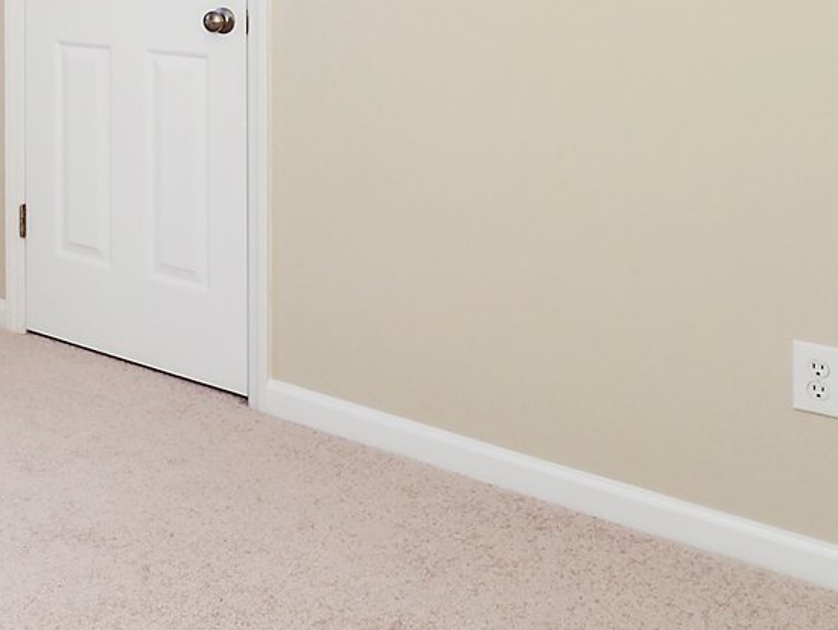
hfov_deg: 31.9
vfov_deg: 26.3
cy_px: -29
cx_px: -117
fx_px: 1260
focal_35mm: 52
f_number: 5
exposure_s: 1/80
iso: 100
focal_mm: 7
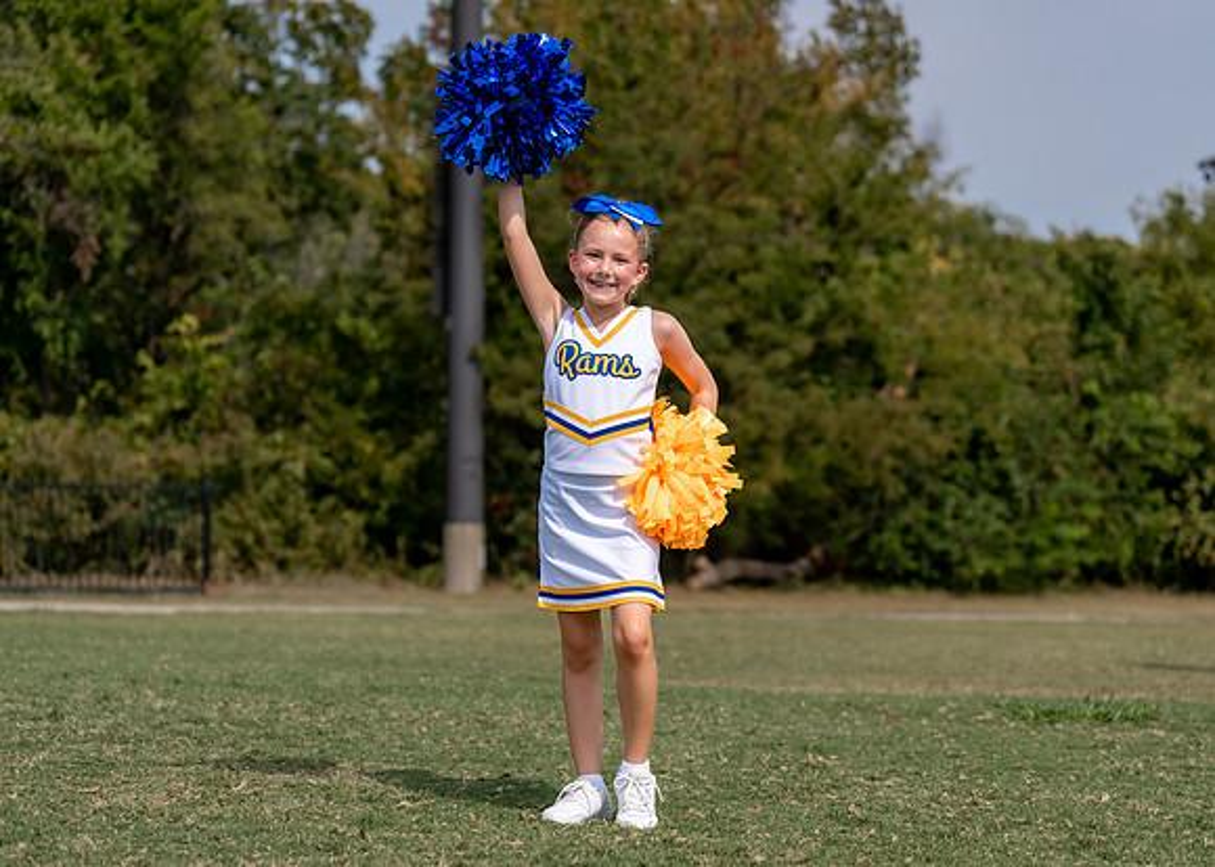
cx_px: 614
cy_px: 457
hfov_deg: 23.6
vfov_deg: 16.9
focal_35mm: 84
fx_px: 2911
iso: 100
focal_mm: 70
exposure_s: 1/2000
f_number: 3.2
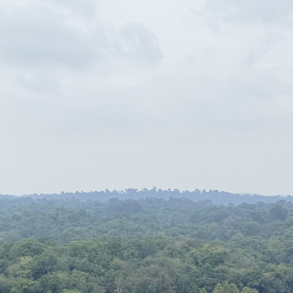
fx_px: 1111
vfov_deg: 14.9
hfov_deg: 14.5
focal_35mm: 116
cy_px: 247
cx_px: -77
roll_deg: +0.2
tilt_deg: -2.8
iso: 64
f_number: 1.78
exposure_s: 1/5587
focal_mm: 6.76
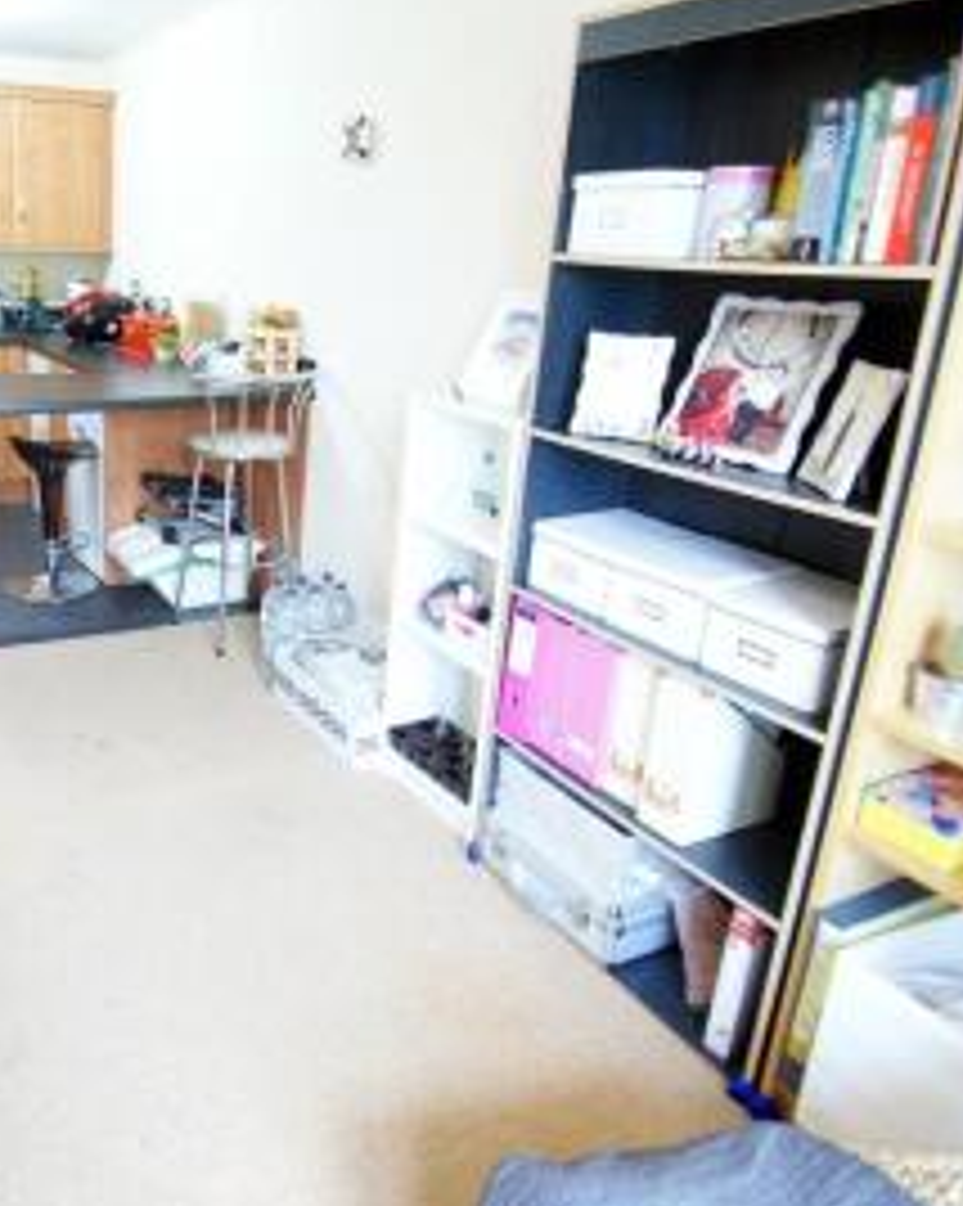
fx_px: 892
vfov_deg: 67.7
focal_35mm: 25
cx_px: 202
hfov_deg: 53.3
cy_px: 511
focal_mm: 10
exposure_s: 1/8
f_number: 3.5
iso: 400
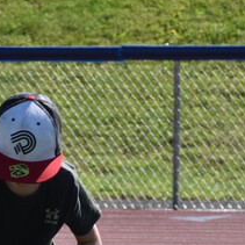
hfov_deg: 1.9
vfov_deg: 1.9
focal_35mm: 928
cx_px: 10
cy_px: 393
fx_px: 7431
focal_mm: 150
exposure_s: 1/160
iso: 100
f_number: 11
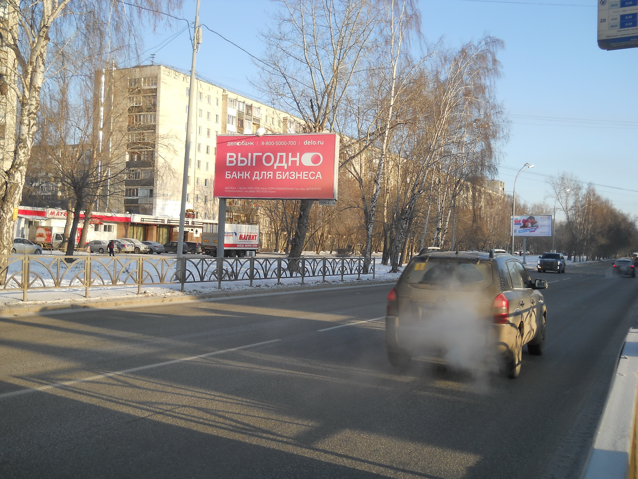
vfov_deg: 35.1
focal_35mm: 41
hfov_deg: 45.8
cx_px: 319
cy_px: 240
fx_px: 756
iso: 80
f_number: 5.5
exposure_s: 1/160
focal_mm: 6.72
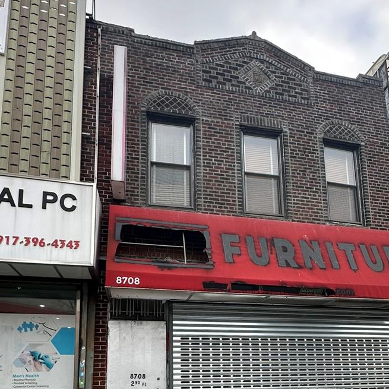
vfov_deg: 51.0
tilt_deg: +10.0
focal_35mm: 29
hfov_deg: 55.4
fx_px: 369
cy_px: 328
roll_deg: +1.5
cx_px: 222
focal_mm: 2.22
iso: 40
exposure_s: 1/221
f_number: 2.2
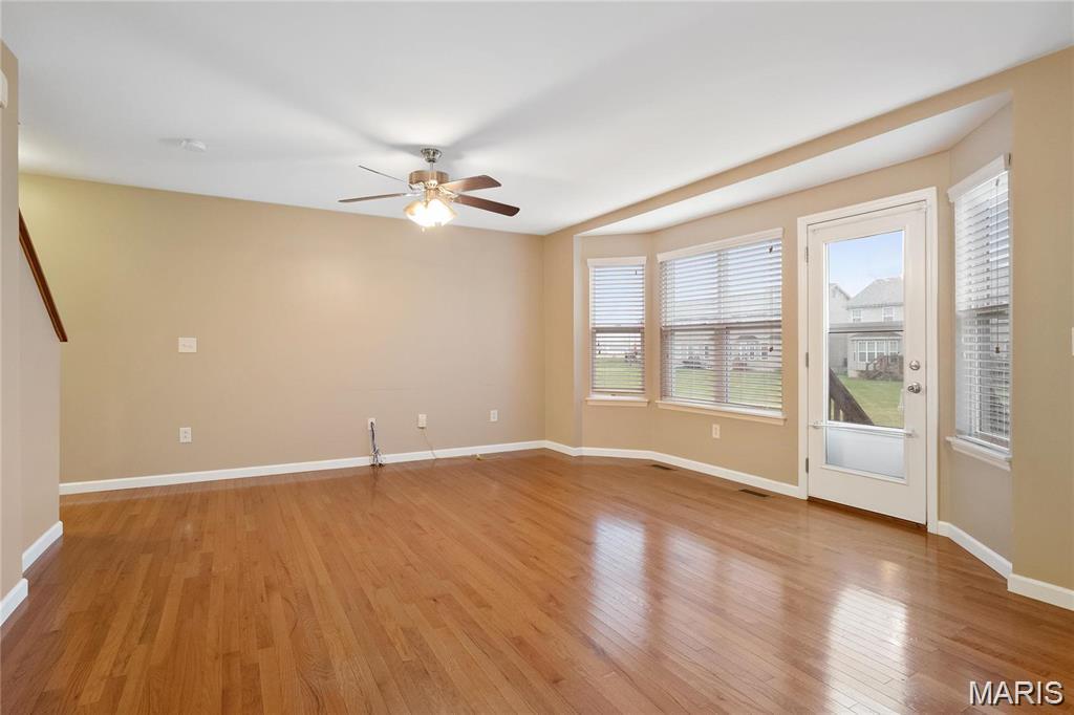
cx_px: 537
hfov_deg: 90.0
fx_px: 537
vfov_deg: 67.3
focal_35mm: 18
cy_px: 358
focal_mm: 9
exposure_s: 1/6
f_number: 5.6
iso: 800
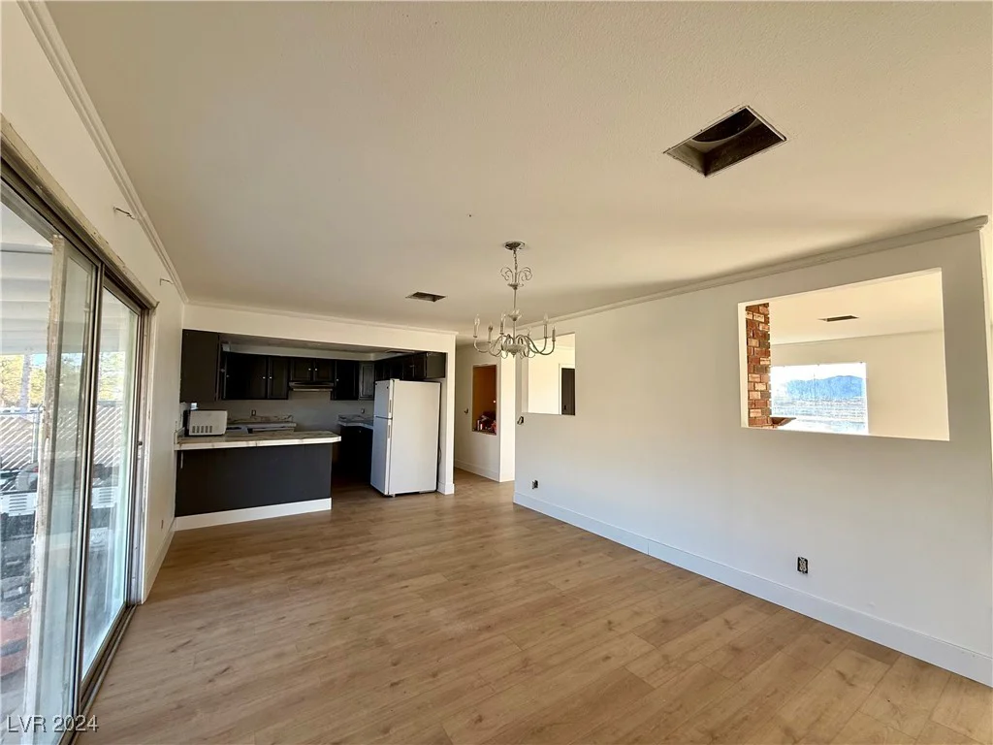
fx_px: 402
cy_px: 372
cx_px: 496
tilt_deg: +3.9
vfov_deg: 85.7
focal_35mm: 14
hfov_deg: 102.1
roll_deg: -1.1
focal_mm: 2.22
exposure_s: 1/99
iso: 50
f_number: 2.2
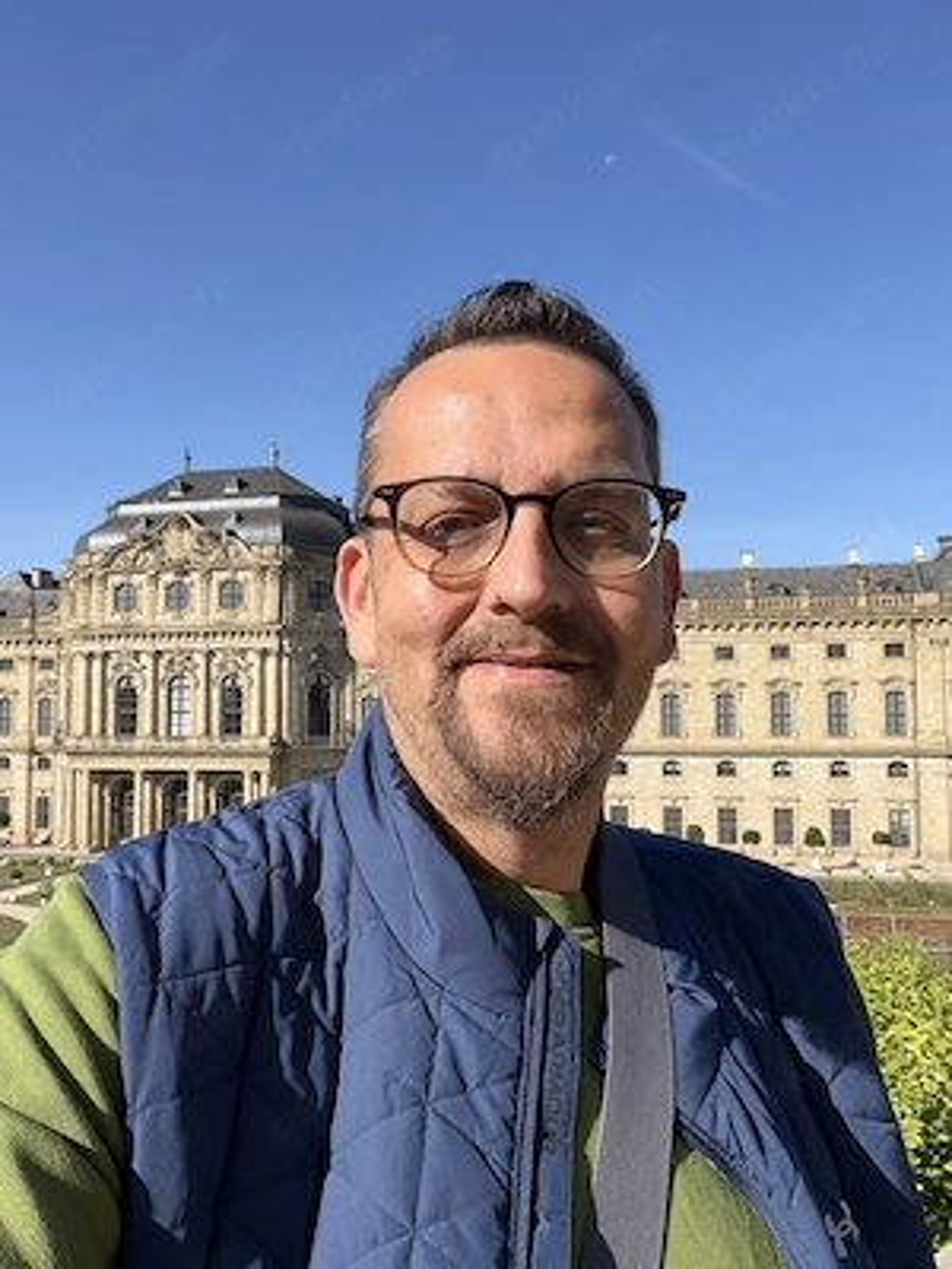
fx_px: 1100
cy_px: 634
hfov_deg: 46.8
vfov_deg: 60.0
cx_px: 476
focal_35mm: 30
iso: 32
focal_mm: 2.71
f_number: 1.9
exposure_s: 1/1224
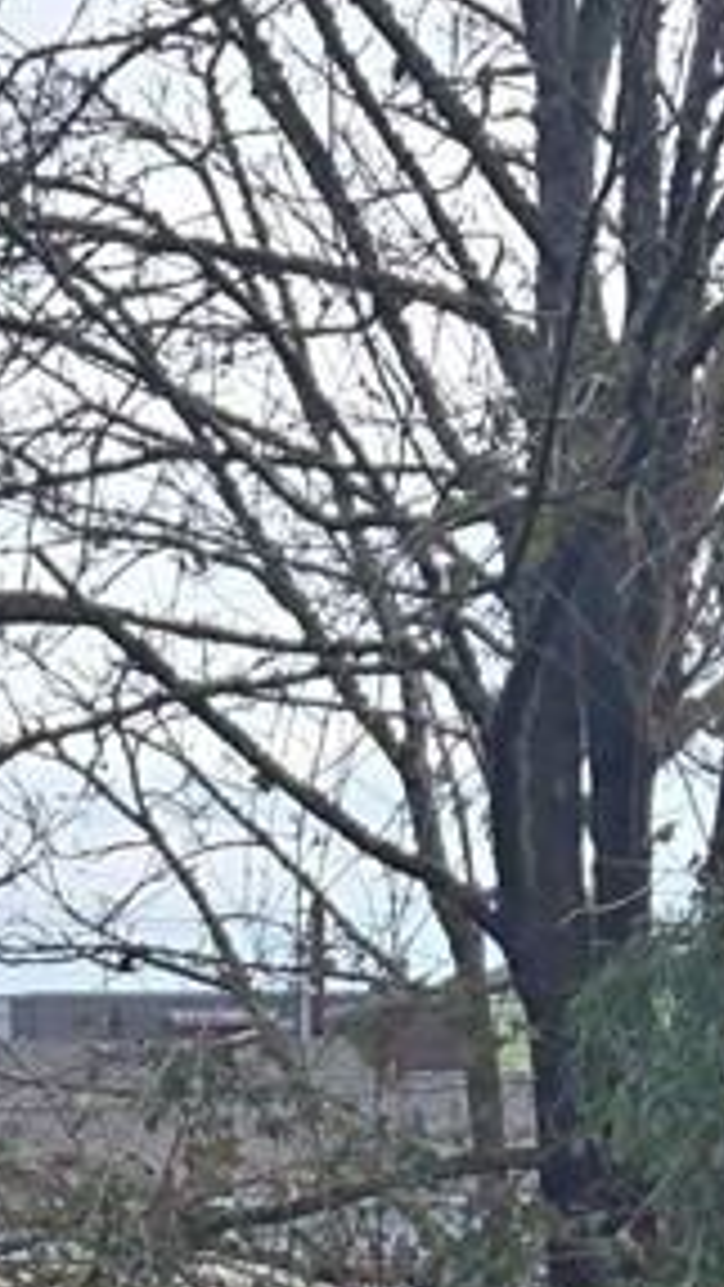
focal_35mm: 140
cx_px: -72
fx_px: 4775
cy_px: 1966
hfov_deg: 8.6
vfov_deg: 14.3
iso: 32
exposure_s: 1/180
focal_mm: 5.4
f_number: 1.8
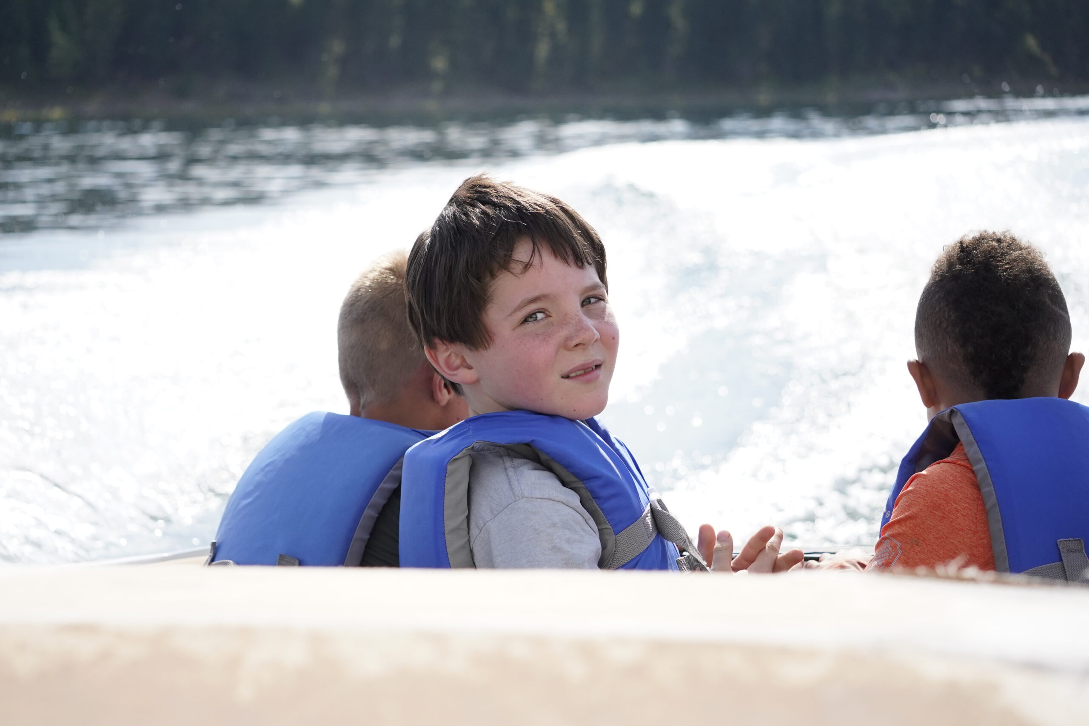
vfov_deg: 16.7
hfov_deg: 24.8
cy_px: 363
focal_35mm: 82
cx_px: 544
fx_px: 2480
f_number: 4.5
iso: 1250
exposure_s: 1/5000
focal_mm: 55
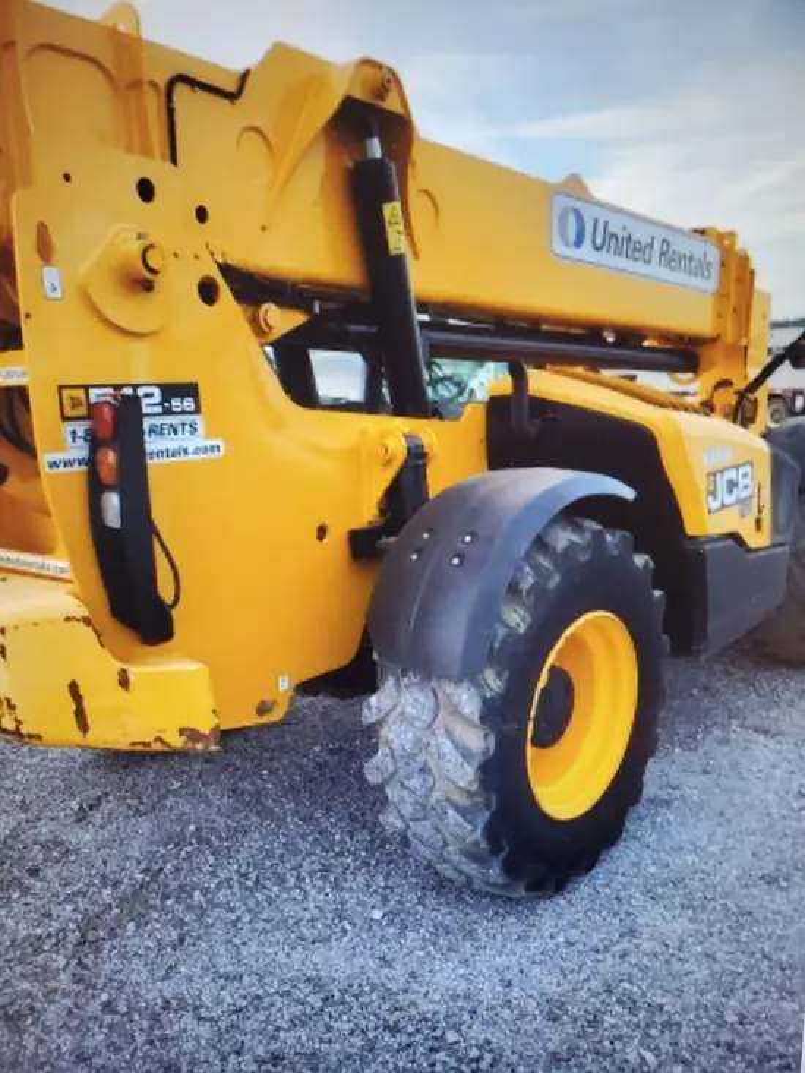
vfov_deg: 67.3
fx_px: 806
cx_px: 402
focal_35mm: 26
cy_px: 536
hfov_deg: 53.1
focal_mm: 4.3
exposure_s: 1/60
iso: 250
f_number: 2.4
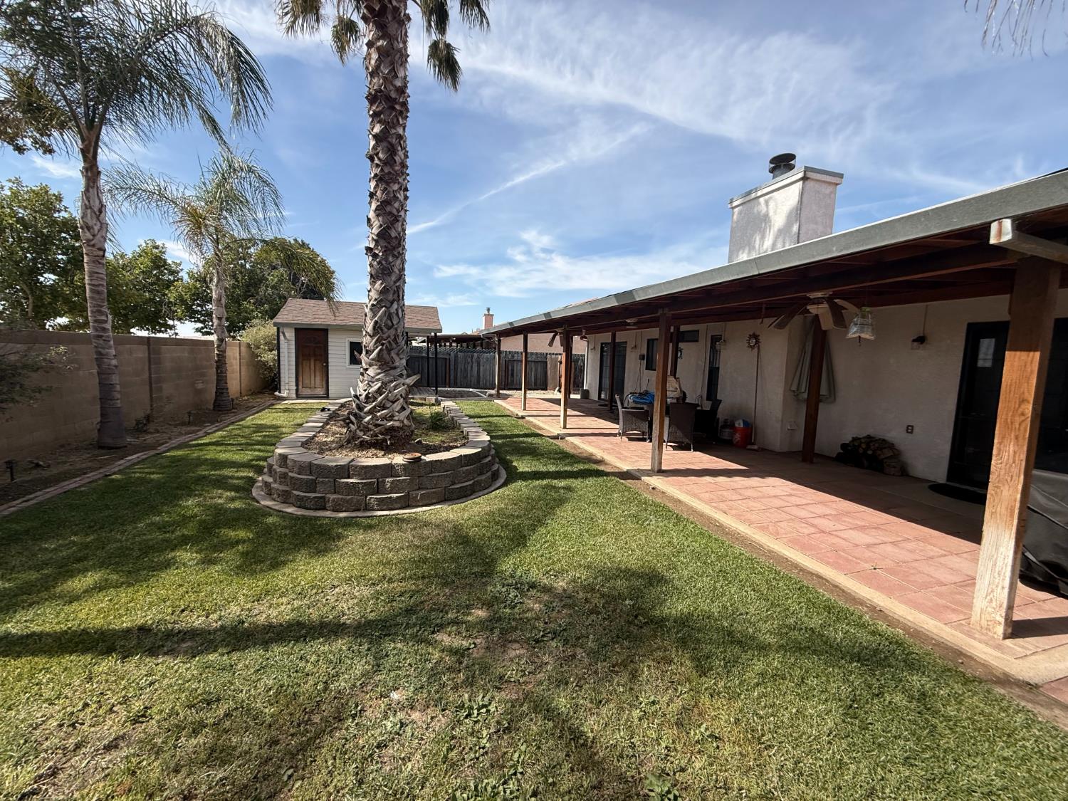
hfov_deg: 102.1
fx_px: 432
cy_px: 400
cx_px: 534
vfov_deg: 85.7
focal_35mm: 14
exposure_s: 1/1145
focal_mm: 2.22
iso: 50
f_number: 2.2
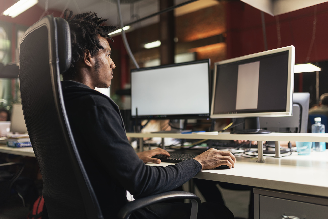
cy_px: 110
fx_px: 319
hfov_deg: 54.4
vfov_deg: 37.9
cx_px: 164
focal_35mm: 35
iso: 100
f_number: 1.4
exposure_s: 1/250
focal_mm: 35
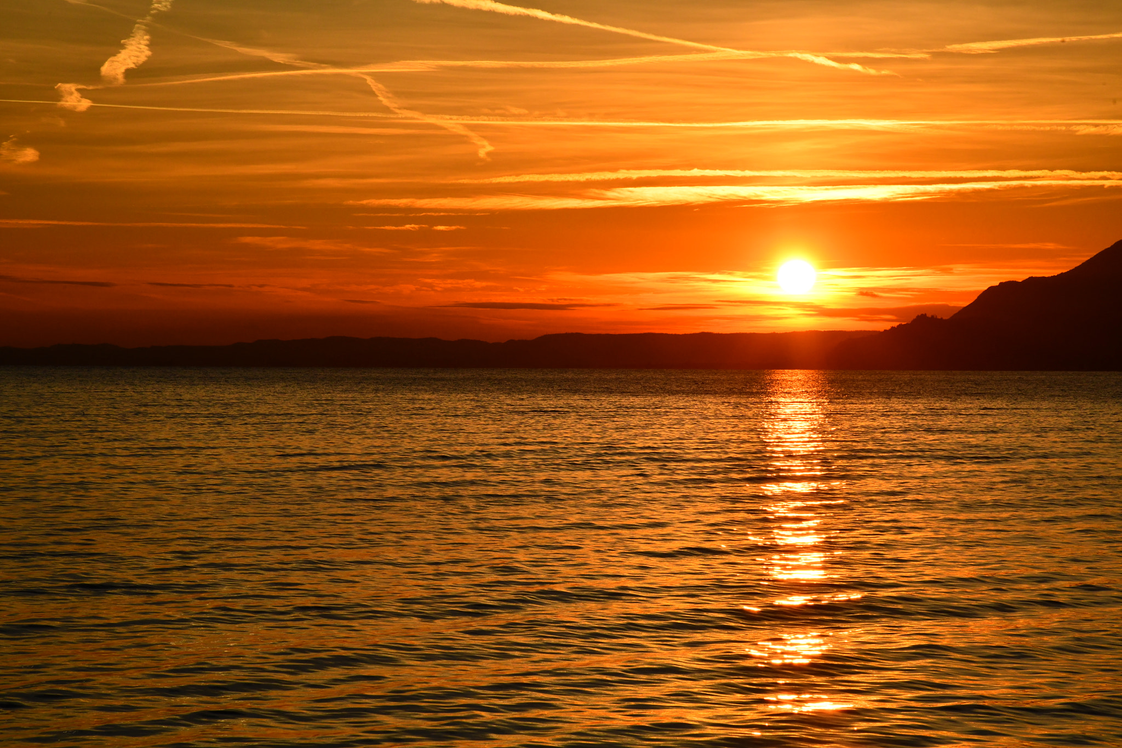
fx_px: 3739
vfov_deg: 11.4
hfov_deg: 17.1
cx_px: 561
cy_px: 374
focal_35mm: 120
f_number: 20
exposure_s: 1/1600
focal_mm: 120
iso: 800
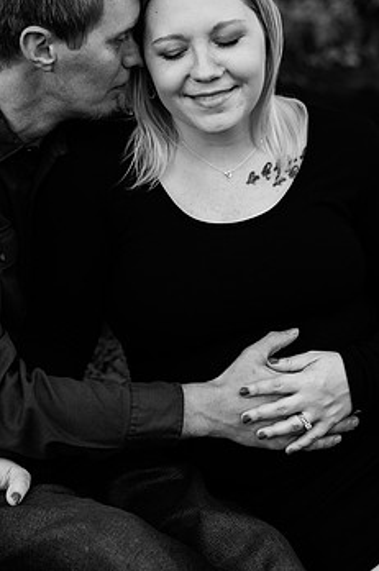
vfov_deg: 27.0
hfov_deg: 18.1
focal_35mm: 75
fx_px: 1188
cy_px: 297
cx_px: 167
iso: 400
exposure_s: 1/200
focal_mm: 58
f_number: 3.2
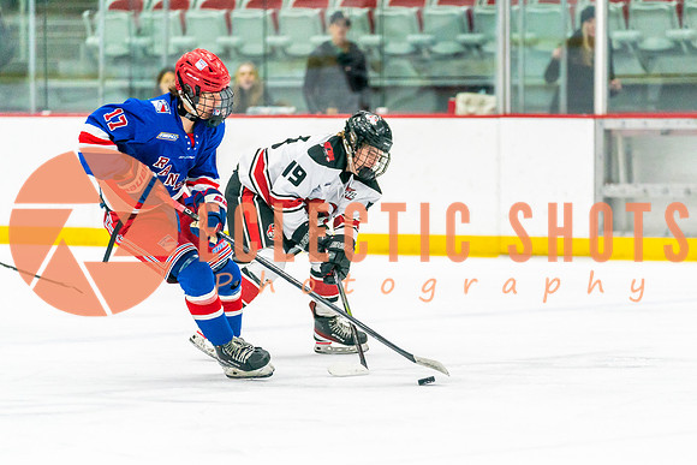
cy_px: 284
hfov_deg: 8.3
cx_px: 375
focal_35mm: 249
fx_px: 4826
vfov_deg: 5.5
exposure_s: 1/1000
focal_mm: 179
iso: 3200
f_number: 2.8
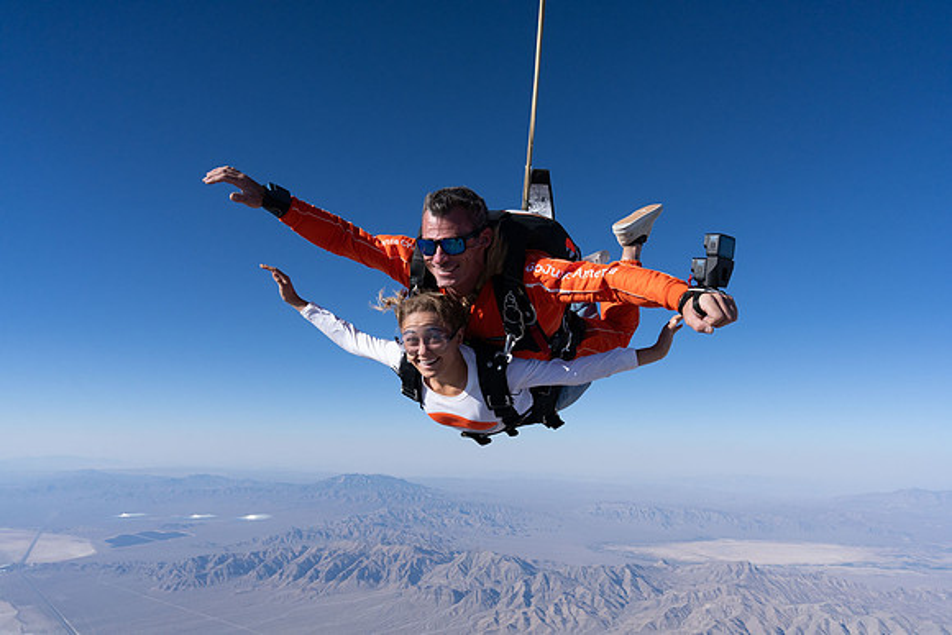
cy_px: 318
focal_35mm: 24
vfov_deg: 53.2
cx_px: 476
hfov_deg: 73.7
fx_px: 635
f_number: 10
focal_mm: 24
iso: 800
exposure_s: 1/2000
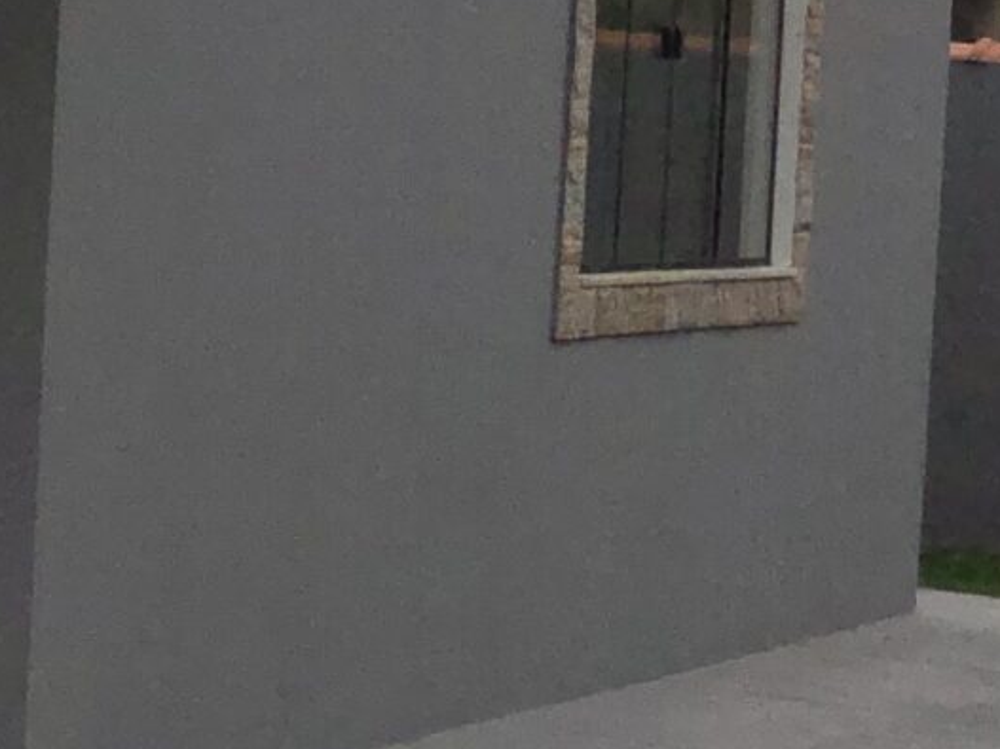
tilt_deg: -1.9
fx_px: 3928
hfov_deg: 12.5
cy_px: 142
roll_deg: -1.3
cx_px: -1102
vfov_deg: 10.9
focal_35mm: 136
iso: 20
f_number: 1.8
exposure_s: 1/1919
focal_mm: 3.99
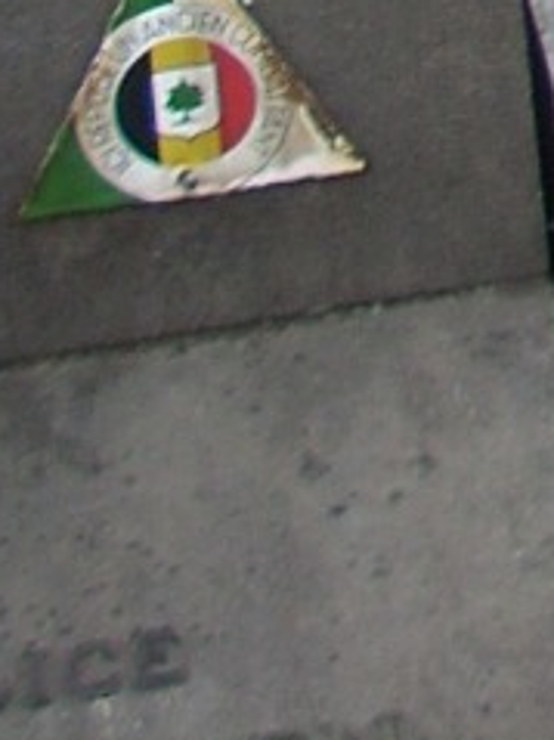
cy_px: -1591
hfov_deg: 5.8
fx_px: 5083
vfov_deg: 7.3
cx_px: 1656
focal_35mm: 238
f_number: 2.8
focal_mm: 6.2
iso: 64
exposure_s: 1/92.5
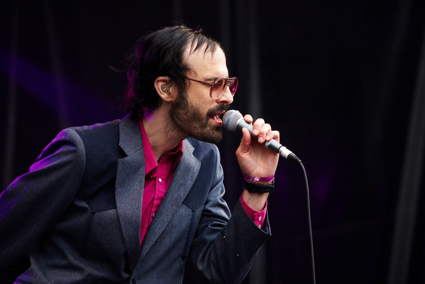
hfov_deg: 11.4
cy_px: 142
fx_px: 2127
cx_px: 212
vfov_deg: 7.6
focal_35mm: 180
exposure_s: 1/160
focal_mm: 120
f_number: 2.8
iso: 400
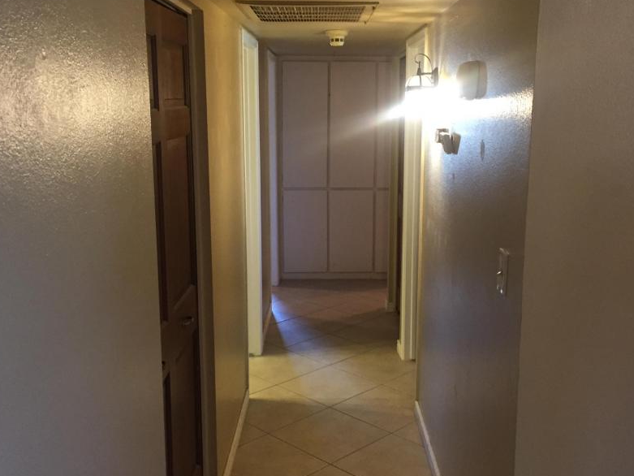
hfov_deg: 48.9
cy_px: 235
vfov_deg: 37.7
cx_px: 340
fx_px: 696
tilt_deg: -9.5
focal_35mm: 38
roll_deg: -0.4
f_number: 2.2
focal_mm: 4.15
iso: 200
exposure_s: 1/30
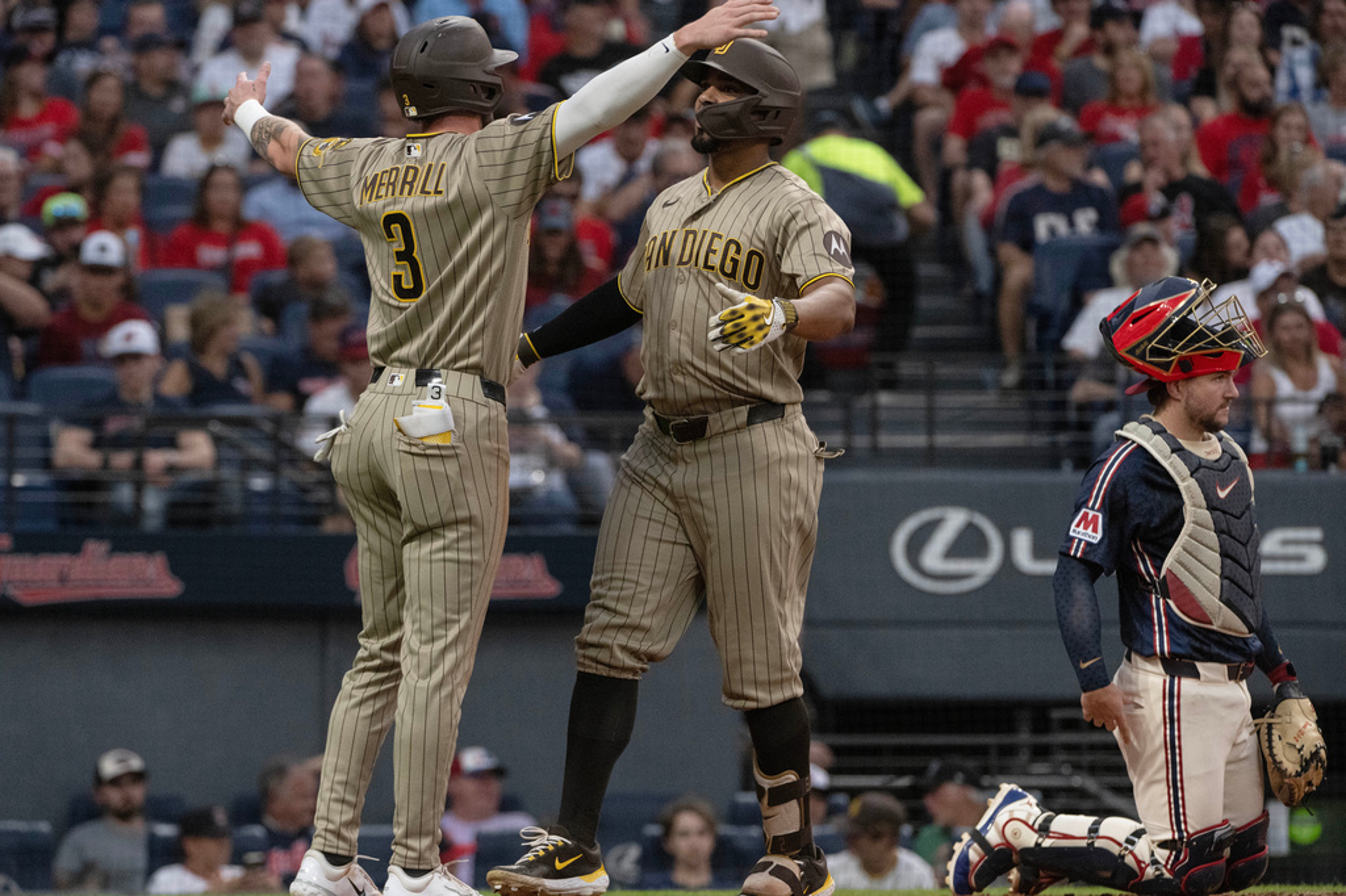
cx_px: 673
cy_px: 448
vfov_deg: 3.6
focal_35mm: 380
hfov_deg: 5.4
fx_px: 14202
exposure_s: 1/1600
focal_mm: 380
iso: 4000
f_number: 5.6
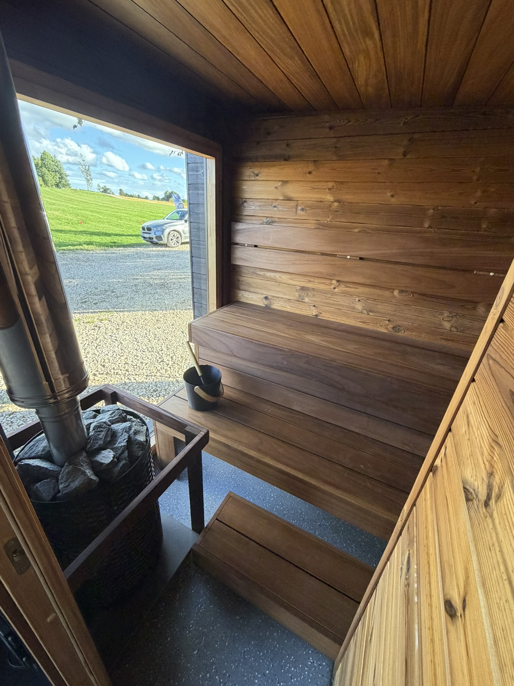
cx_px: 257
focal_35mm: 14
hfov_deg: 85.7
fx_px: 277
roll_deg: -5.4
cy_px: 343
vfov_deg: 102.1
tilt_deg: -25.6
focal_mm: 2.22
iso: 320
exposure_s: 1/88
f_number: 2.2
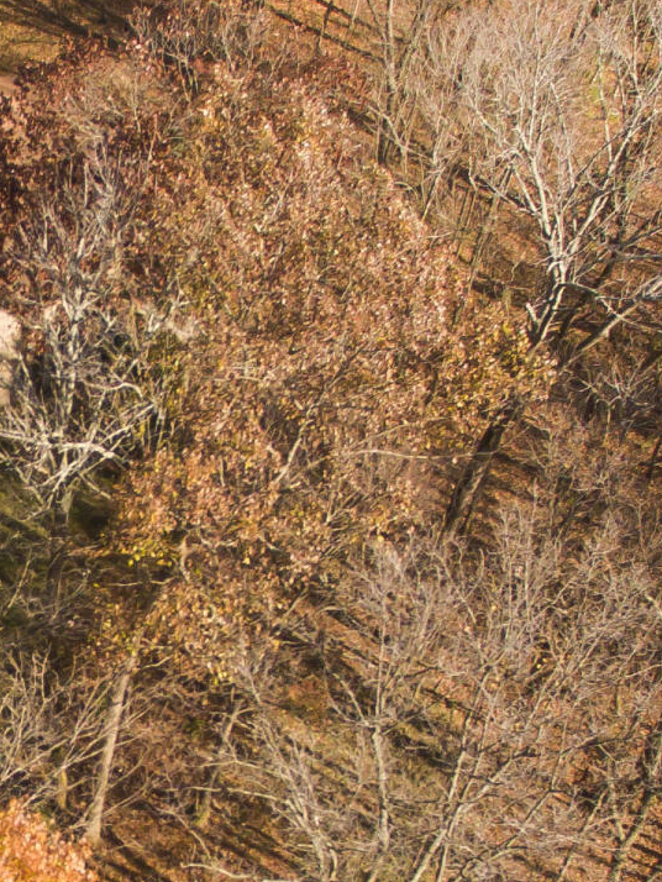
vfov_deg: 22.9
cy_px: 713
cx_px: -140
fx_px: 2141
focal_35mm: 84
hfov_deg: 16.8
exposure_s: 1/800
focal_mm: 3.61
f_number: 2.8
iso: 100
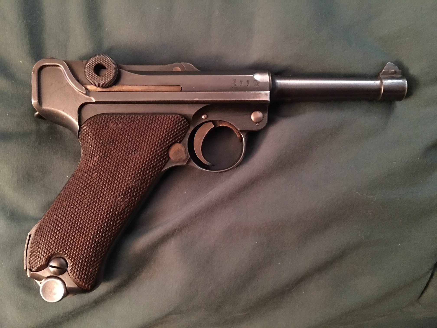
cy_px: 164
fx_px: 366
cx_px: 218
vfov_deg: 48.2
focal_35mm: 29
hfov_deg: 61.7
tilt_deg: -85.6
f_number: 2.2
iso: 200
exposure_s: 1/4
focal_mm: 4.15
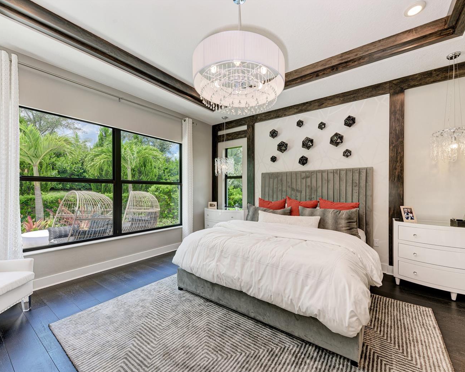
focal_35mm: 15
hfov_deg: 96.6
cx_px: 249
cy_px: 189
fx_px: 206
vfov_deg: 84.0
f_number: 9
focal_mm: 13
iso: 200
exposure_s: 1/30
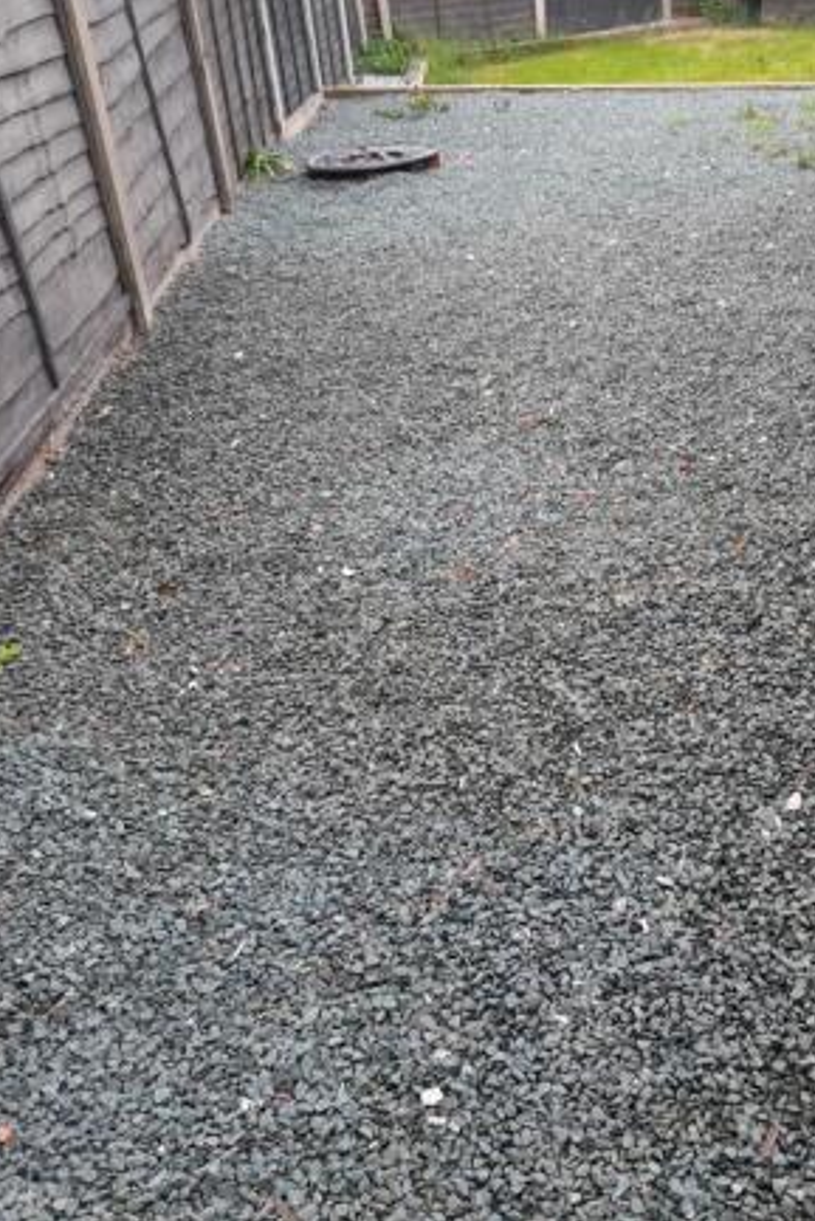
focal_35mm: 35
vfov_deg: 54.4
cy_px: 610
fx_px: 1187
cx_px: 574
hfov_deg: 37.3
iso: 25
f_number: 2
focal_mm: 4.6
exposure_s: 1/100
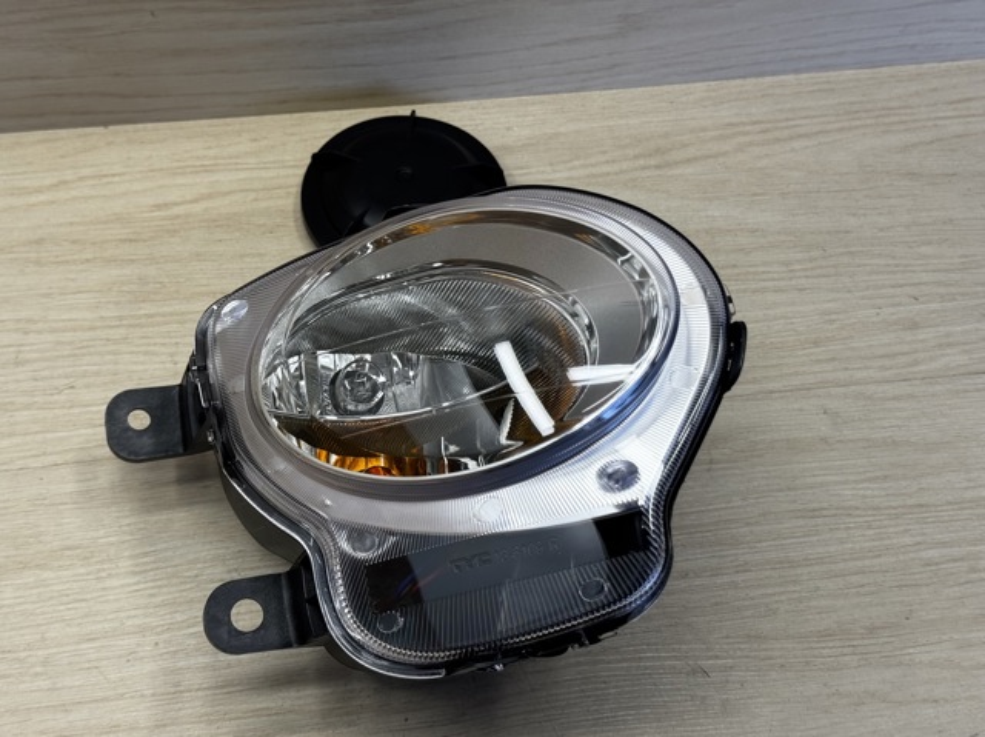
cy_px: 368
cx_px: 492
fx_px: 1365
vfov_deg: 30.2
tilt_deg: -57.9
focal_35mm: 48
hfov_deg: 39.7
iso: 64
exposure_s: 1/252
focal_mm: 6.76
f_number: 1.78
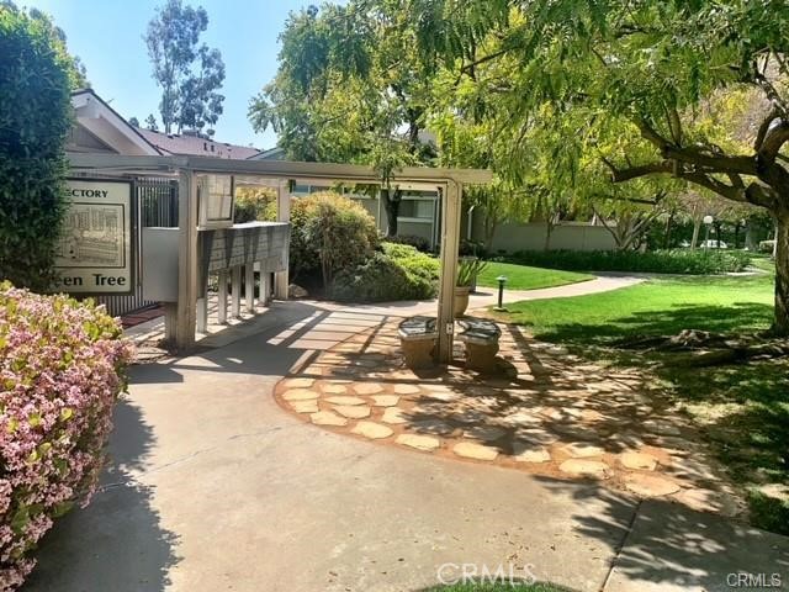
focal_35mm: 26
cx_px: 394
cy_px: 296
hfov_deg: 67.3
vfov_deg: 53.1
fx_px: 593
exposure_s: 1/2033
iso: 25
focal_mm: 4.25
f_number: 1.8
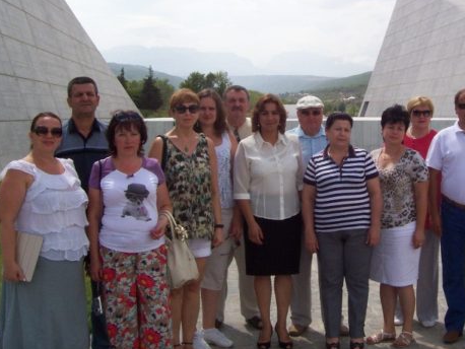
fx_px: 766
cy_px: 93
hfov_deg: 33.4
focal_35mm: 57
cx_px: 319
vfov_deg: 25.4
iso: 80
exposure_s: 1/559
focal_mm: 5.6
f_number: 5.1
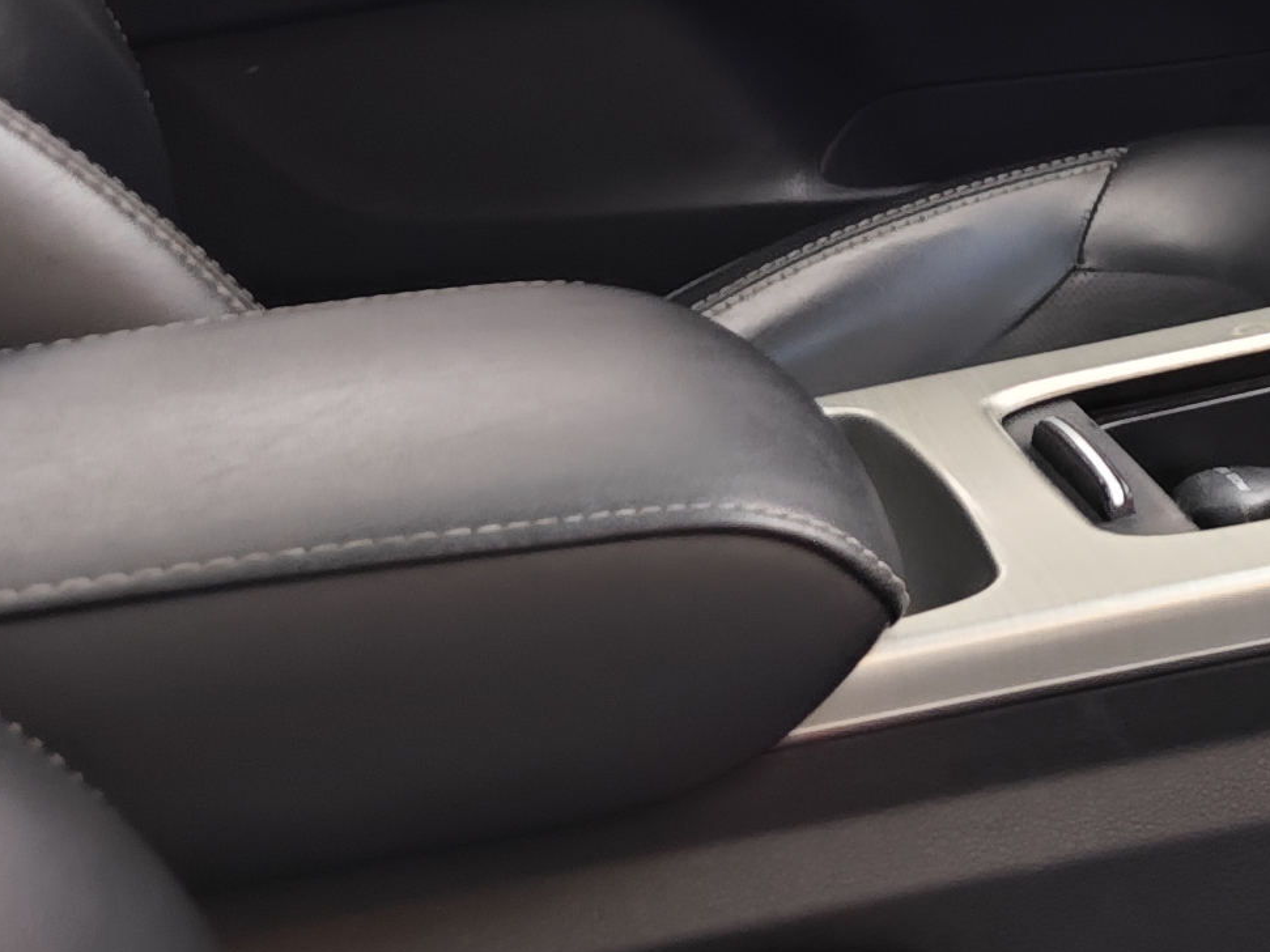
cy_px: -602
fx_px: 3558
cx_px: 2561
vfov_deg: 14.0
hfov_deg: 15.8
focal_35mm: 97
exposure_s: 1/33.3
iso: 640
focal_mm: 8.7
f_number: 1.9
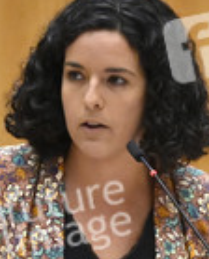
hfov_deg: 1.0
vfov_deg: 1.2
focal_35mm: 1616
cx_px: 91
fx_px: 12441
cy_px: 319
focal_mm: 600
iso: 5000
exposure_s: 1/640
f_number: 6.3
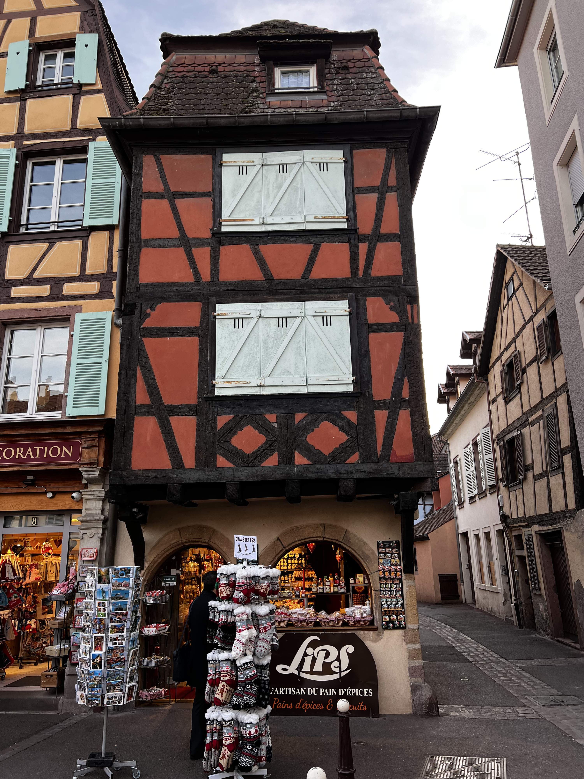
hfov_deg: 53.1
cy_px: 390
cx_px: 292
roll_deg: +1.5
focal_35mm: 26
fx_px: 585
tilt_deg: +16.7
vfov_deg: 67.3
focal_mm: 5.7
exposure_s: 1/121
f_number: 1.5
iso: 40
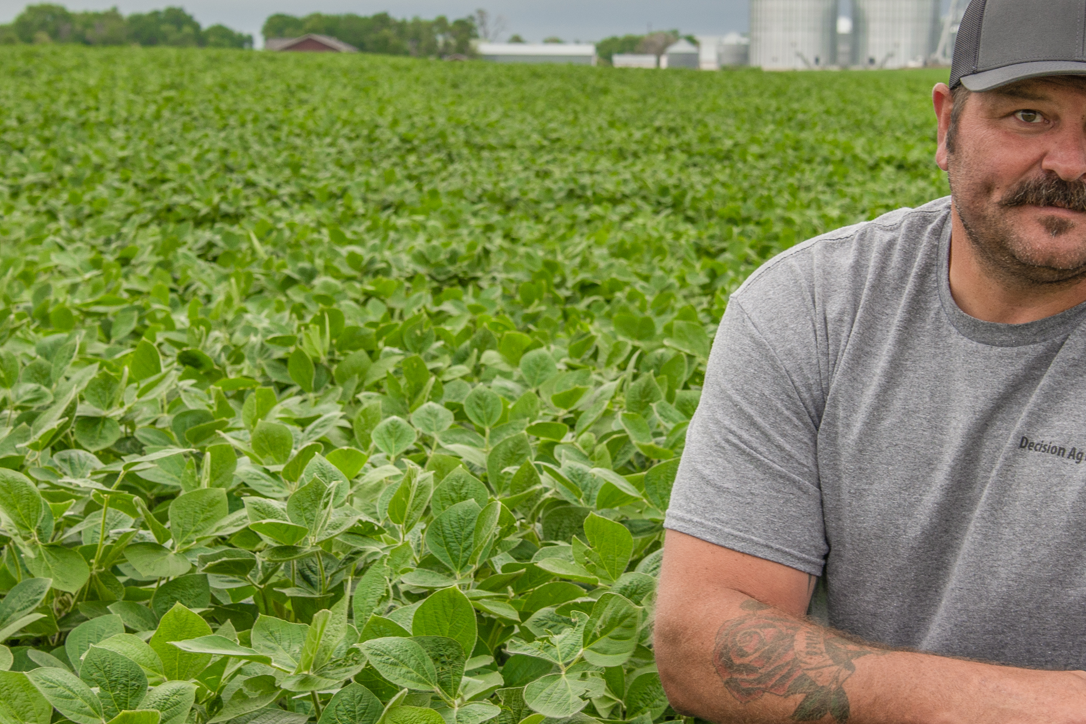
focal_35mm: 96
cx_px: 574
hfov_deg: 21.2
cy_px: 267
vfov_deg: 14.2
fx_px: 2896
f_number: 7.1
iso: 200
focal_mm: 46
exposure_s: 1/200
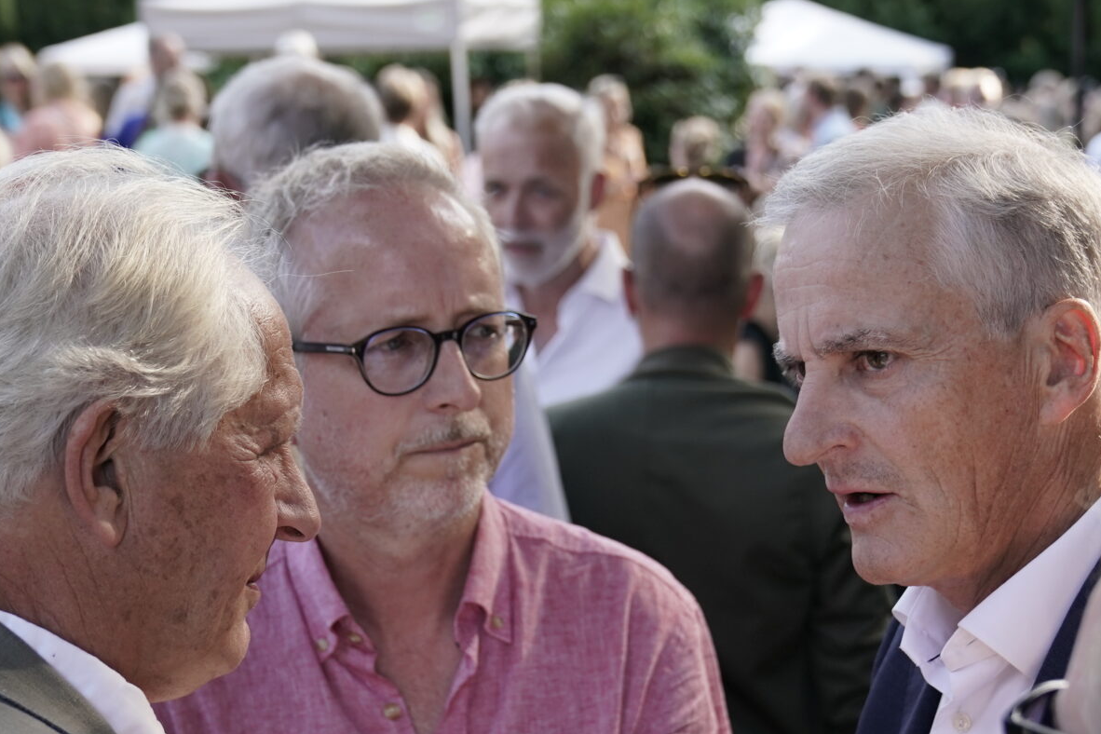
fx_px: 2385
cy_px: 397
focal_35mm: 78
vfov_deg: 17.5
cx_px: 653
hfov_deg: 25.9
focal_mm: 36
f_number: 3.5
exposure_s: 1/320
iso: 320
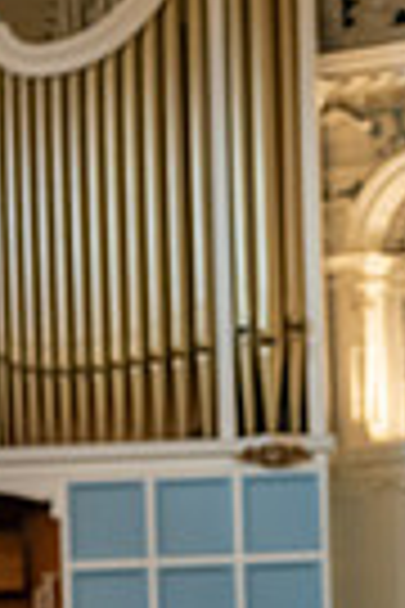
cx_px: 284
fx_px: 3813
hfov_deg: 6.1
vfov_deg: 8.9
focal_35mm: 226
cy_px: 892
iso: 6400
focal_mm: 68
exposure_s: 1/500
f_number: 2.5
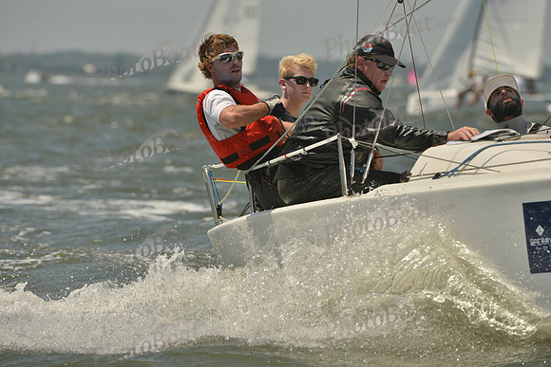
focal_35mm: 400
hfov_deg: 5.2
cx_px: 276
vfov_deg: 3.4
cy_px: 184
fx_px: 6123
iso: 280
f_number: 10
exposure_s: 1/1250
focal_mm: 400
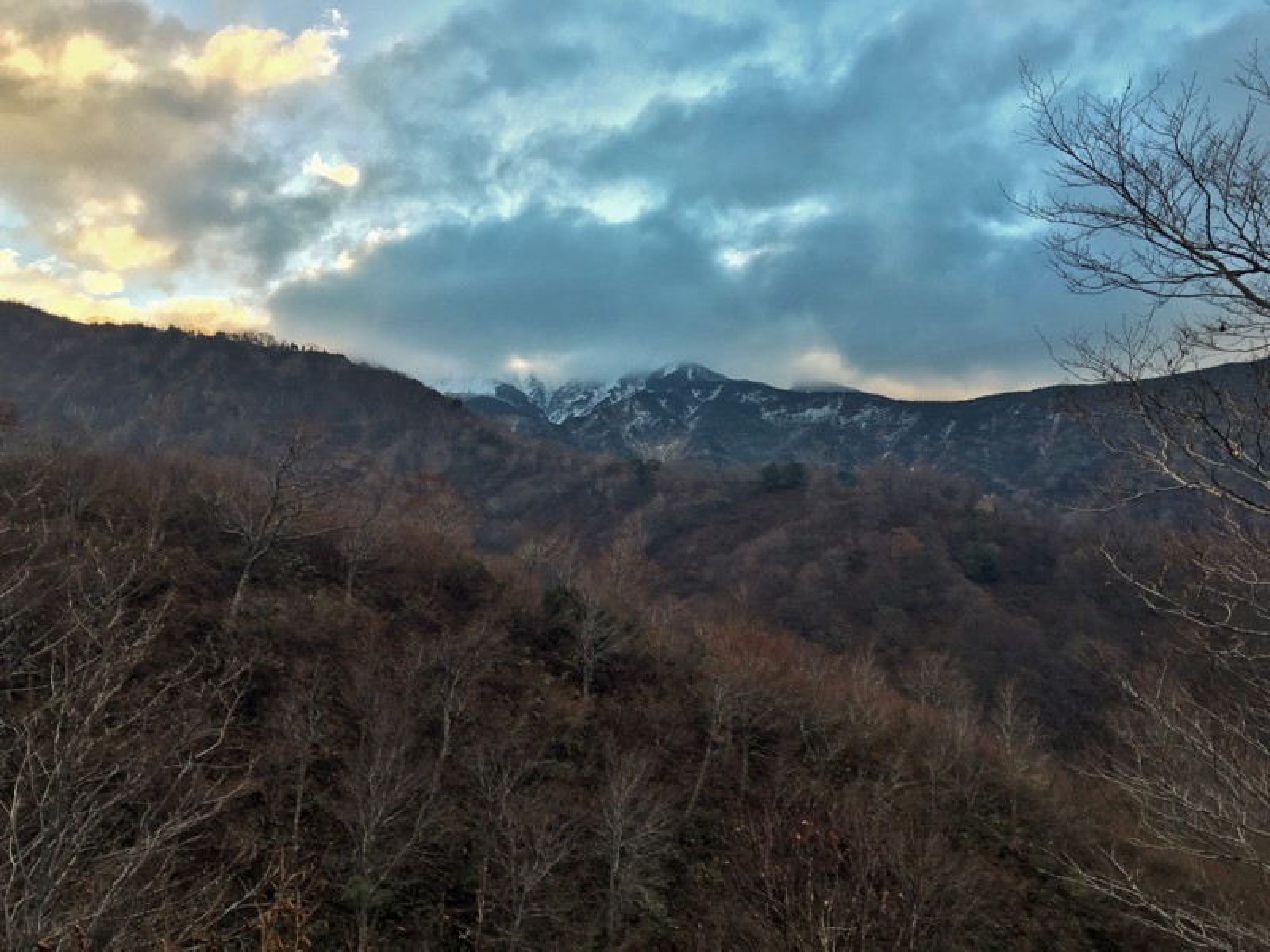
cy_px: 476
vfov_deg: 48.2
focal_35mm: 29
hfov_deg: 61.7
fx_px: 1064
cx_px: 635
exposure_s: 1/120
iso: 25
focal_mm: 4.15
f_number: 2.2
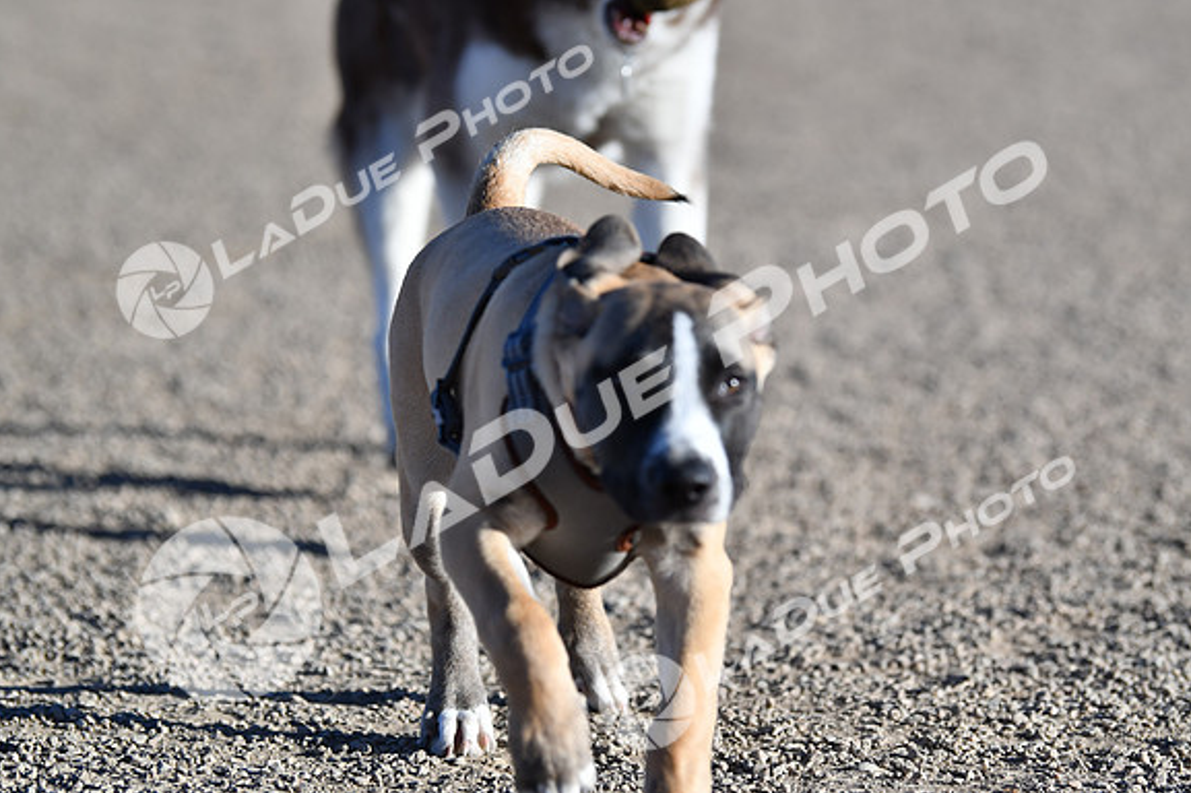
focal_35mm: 166
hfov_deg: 12.4
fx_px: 5488
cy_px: 398
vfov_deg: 8.3
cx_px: 594
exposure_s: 1/4000
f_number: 2.8
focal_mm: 110
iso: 200
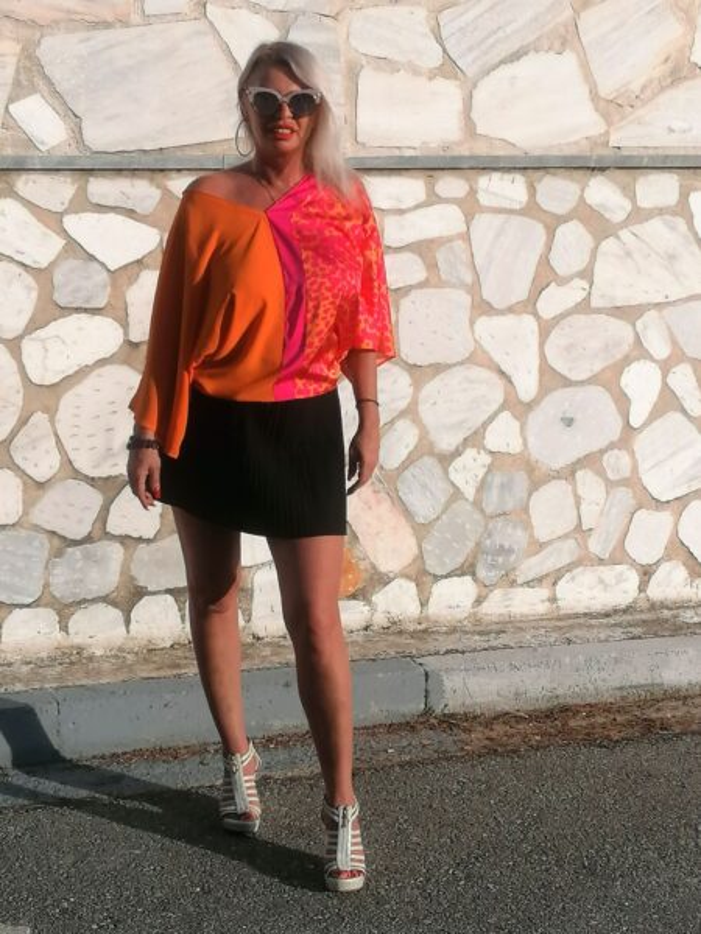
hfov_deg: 20.7
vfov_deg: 27.4
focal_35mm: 71
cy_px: 467
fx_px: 1917
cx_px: 350
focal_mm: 4.75
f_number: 1.8
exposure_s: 1/1572
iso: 50
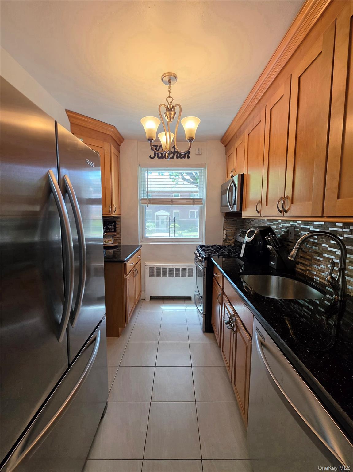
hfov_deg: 89.9
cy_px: 236
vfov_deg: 106.2
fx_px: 177
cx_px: 176
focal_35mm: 13
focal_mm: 2.2
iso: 125
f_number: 1.9
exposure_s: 1/120
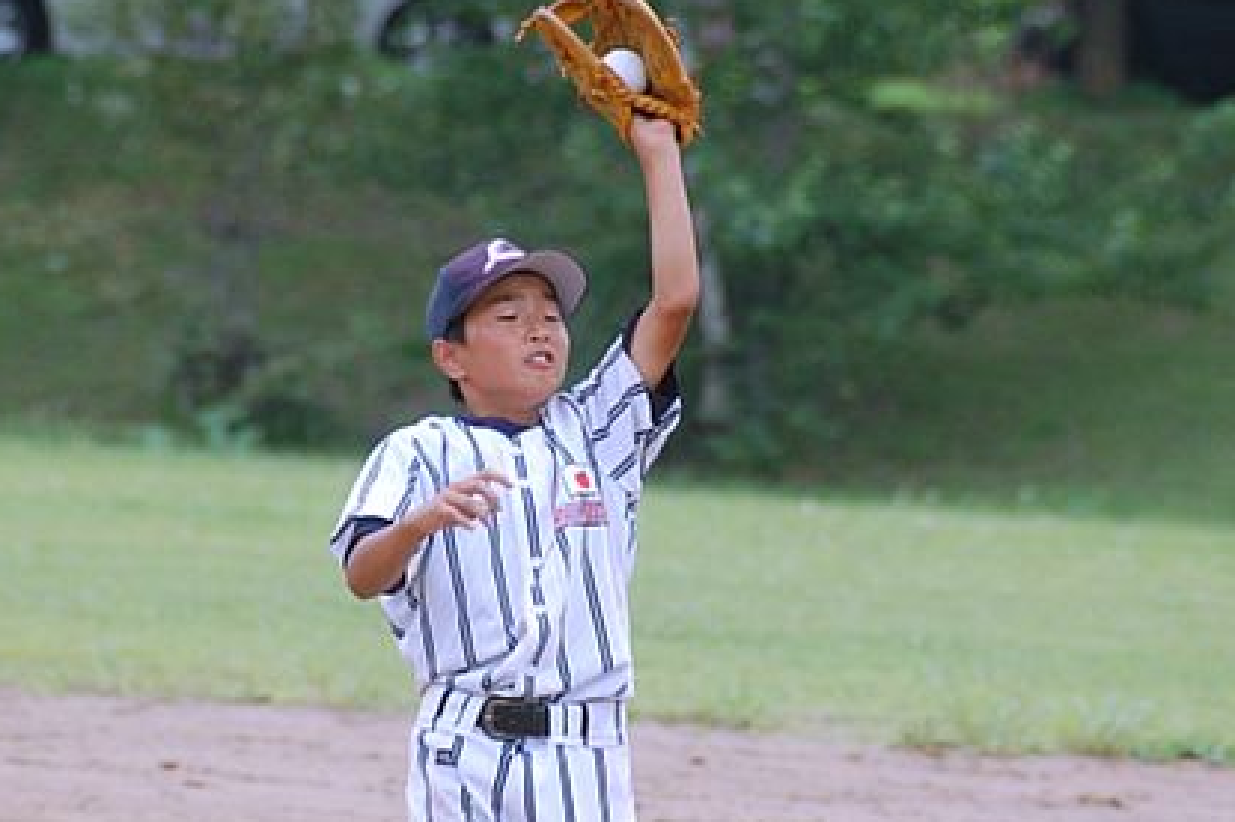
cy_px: 536
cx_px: 592
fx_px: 16830
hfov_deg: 4.2
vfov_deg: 2.8
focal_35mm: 491
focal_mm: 170
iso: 400
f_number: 5.6
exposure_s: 1/800
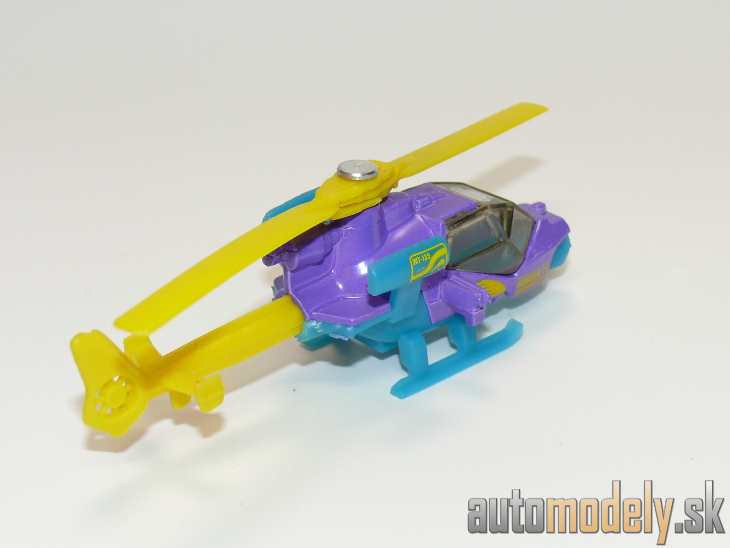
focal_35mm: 82
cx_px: 361
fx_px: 1729
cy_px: 273
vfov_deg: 18.0
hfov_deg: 23.8
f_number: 4
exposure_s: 1/30
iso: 100
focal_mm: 11.8
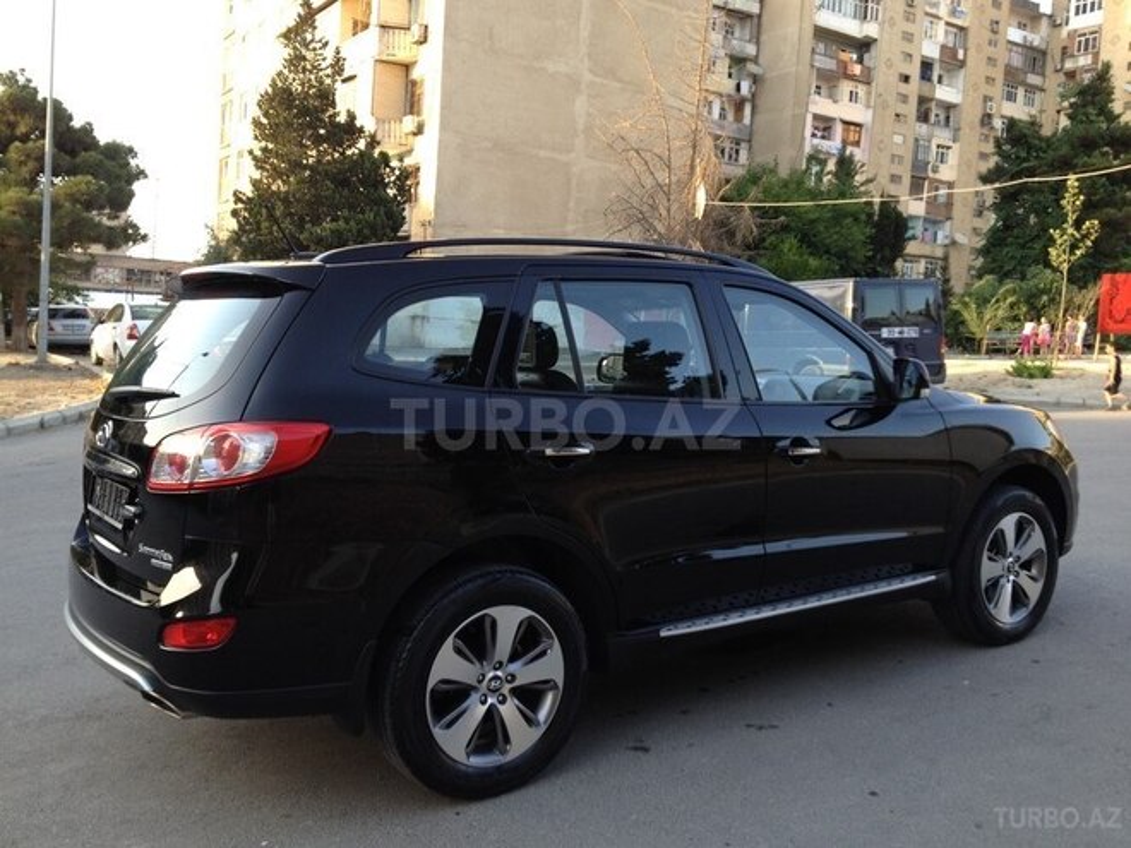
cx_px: 566
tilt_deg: -4.2
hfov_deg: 52.6
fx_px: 1144
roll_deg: -4.2
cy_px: 424
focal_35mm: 35
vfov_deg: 40.7
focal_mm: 4.28
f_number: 2.4
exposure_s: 1/120
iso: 50
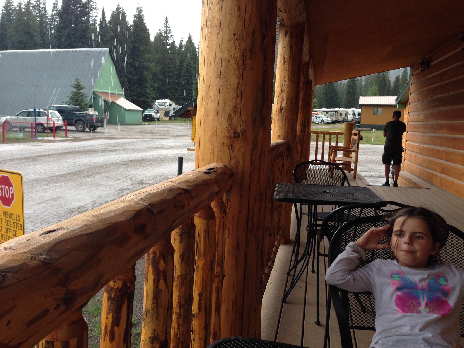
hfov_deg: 55.4
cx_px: 232
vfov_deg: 42.9
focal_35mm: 33
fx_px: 442
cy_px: 174
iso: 80
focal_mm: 4.12
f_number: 2.4
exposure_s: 1/120
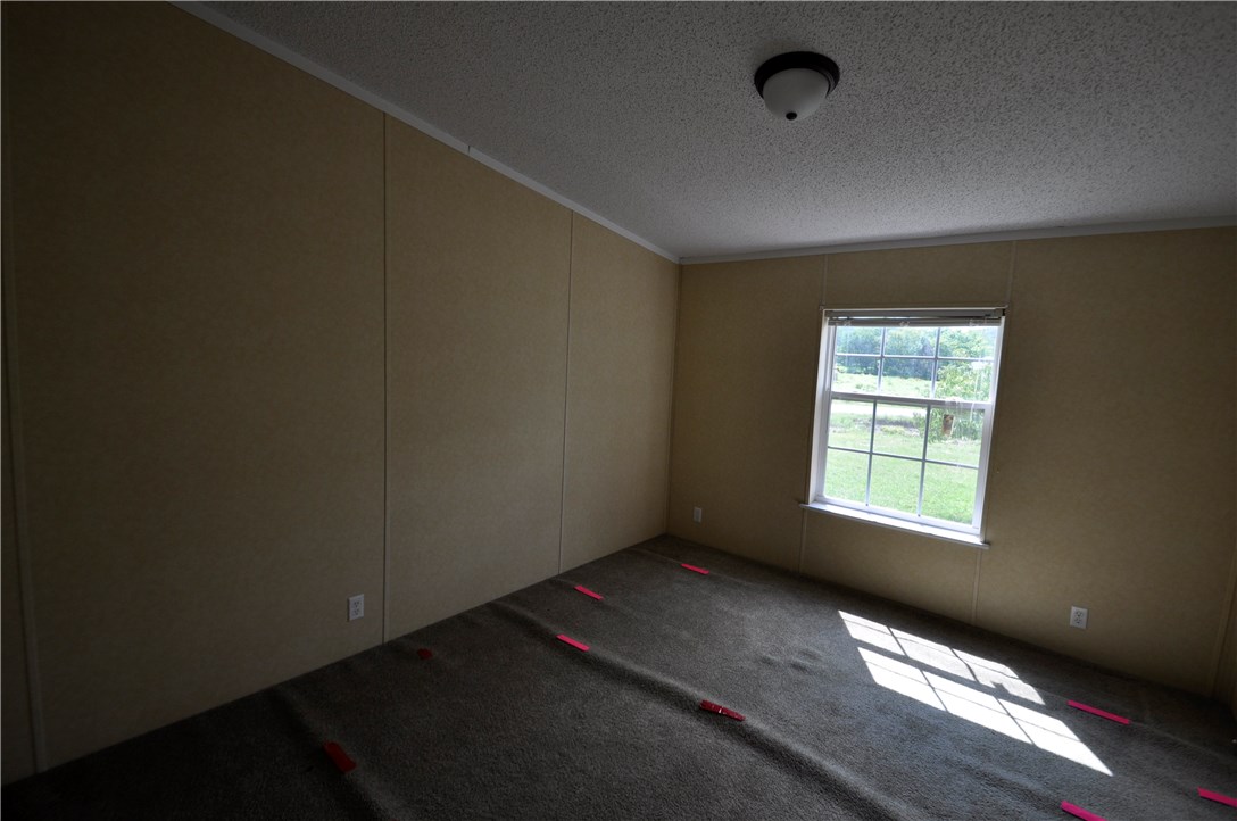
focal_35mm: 15
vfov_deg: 77.1
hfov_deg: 100.5
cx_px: 618
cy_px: 410
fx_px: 515
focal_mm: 10
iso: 250
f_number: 5.6
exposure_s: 1/125
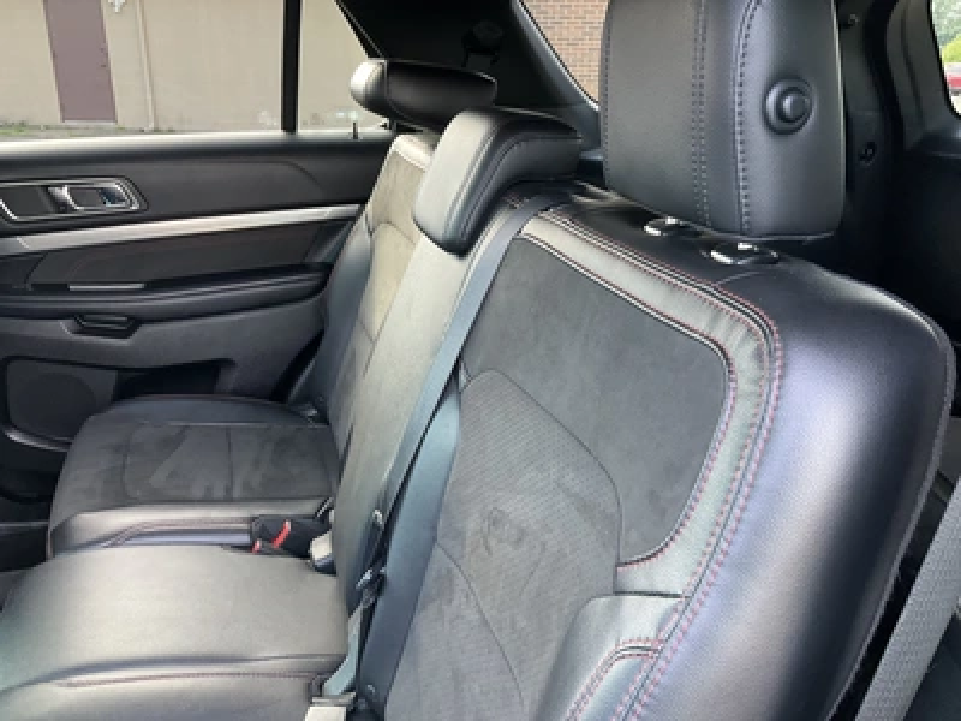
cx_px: 480
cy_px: 360
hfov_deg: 61.7
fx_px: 805
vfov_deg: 48.2
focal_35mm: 29
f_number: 1.8
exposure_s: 1/63
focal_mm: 3
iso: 64
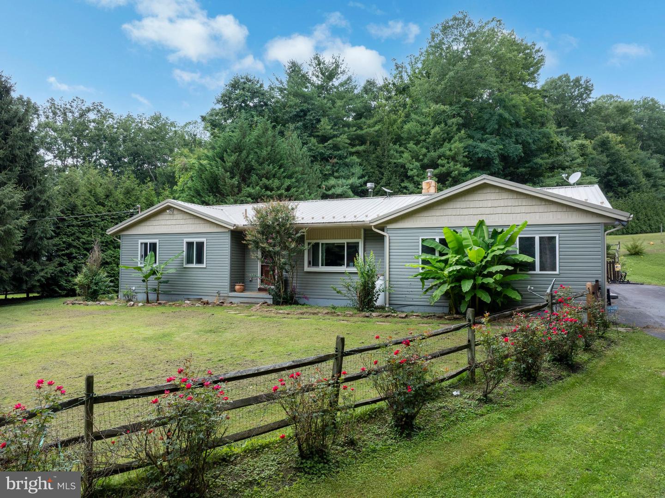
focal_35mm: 24
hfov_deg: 71.6
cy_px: 249
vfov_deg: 56.8
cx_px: 332
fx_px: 461
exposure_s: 1/160
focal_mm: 12.29
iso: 100
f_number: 7.1
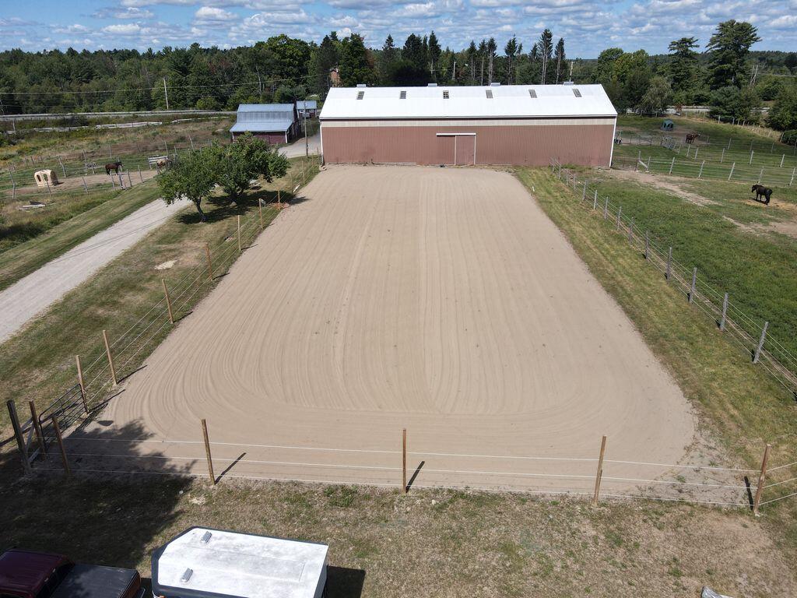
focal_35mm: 24
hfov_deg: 71.6
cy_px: 299
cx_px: 398
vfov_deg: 56.8
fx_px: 553
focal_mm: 4.5
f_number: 2.8
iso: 100
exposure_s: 1/1000
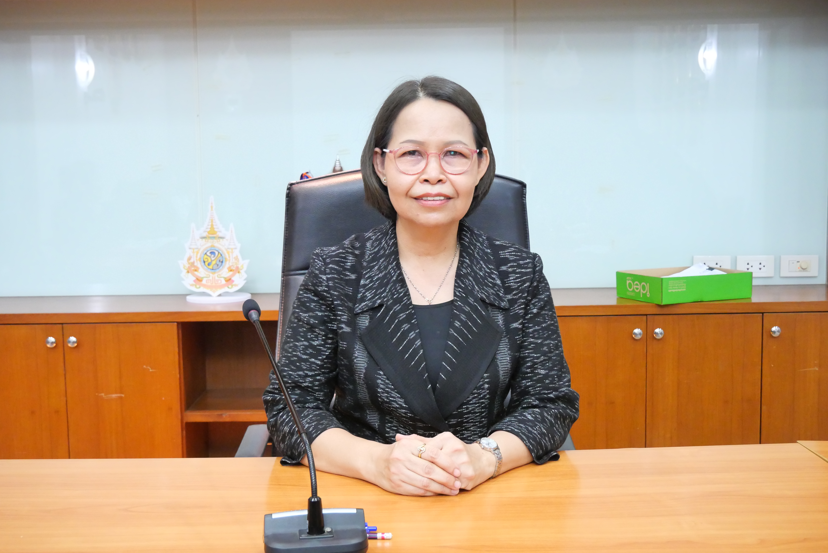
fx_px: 1036
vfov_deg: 29.9
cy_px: 276
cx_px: 414
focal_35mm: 45
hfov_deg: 43.6
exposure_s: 1/30
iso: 3200
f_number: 5
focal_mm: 22
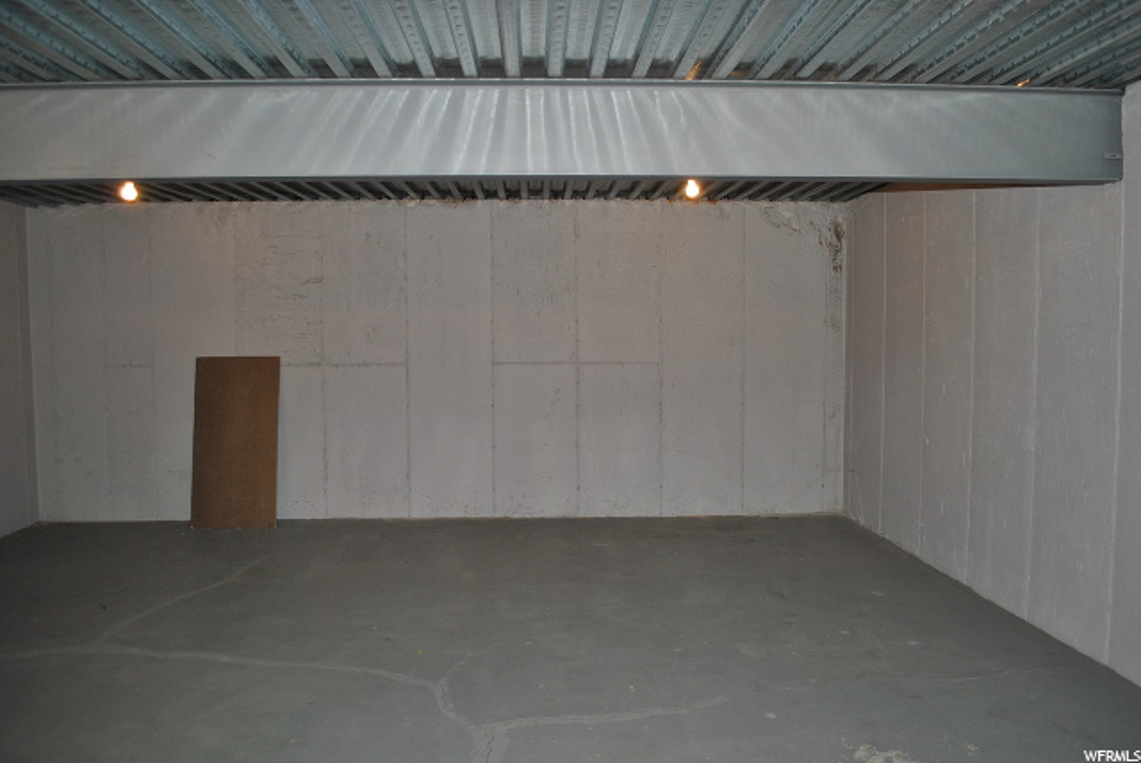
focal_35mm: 27
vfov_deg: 48.0
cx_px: 570
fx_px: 857
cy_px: 382
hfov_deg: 67.3
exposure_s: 1/60
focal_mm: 18
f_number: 3.5
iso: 200
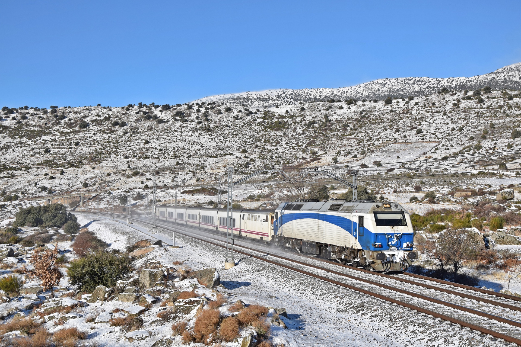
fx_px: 695
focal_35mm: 48
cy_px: 174
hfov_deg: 41.1
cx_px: 260
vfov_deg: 28.1
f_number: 8
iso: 200
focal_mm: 32
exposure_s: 1/800
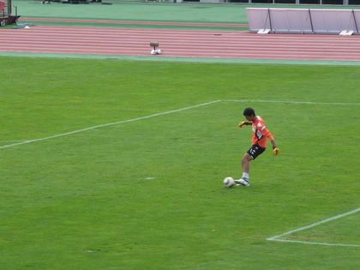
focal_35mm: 379
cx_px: 180
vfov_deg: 3.9
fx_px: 3942
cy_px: 135
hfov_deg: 5.2
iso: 100
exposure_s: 1/200
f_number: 4.9
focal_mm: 47
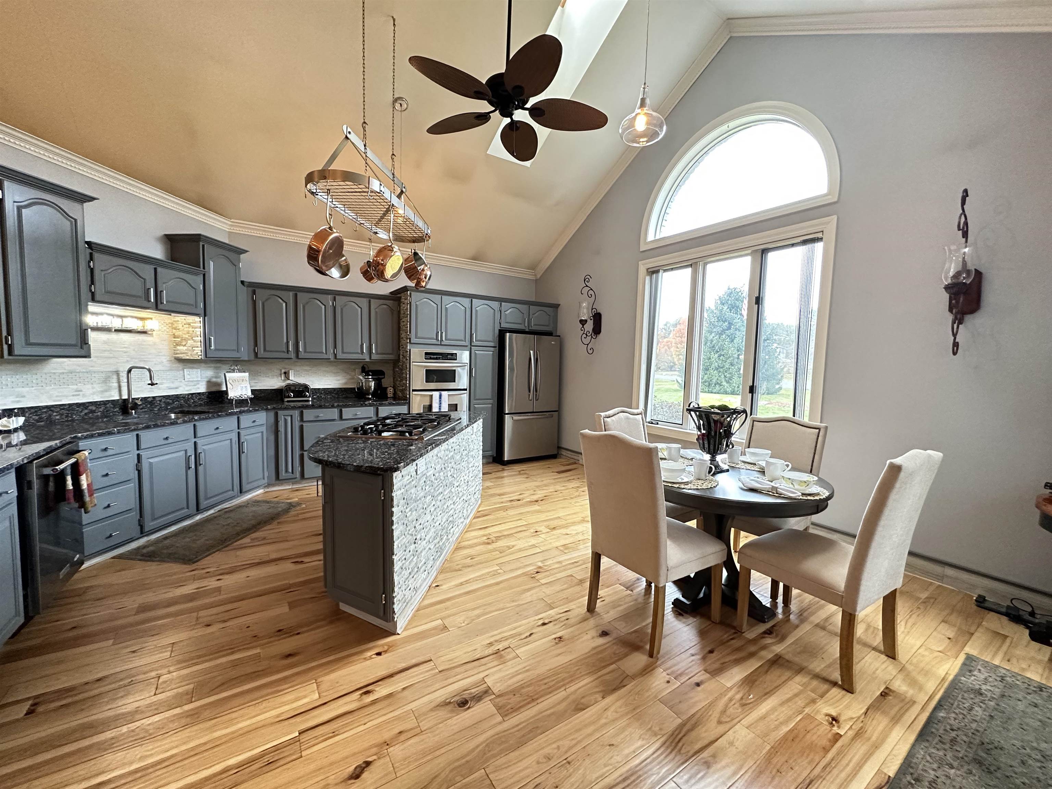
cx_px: 526
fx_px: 425
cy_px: 394
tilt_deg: -4.7
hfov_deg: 102.1
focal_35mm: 14
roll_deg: -1.6
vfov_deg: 85.7
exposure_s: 1/60
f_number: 2.2
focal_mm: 2.22
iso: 500
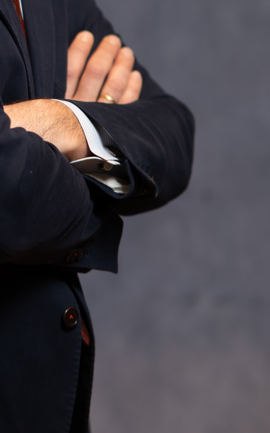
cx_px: -84
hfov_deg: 5.8
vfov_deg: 9.2
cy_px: 41
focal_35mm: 226
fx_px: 2661
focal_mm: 85
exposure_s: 1/200
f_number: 1.8
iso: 160
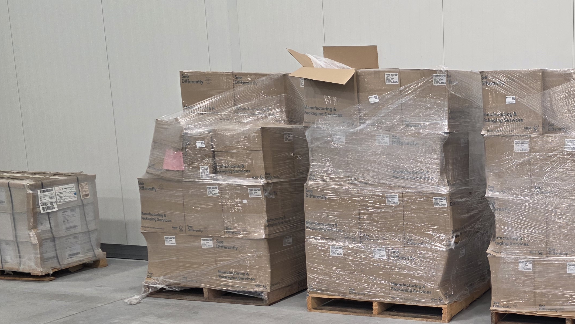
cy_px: 245
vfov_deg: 25.1
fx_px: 717
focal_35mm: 47
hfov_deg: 40.0
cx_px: 533
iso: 100
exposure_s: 1/100
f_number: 1.7
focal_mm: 6.3
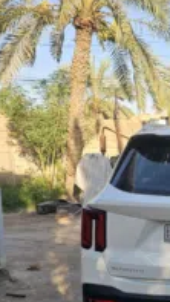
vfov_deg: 38.7
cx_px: 211
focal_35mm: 51
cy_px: 251
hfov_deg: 21.6
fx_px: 408
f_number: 1.7
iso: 10
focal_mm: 6.3
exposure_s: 1/237
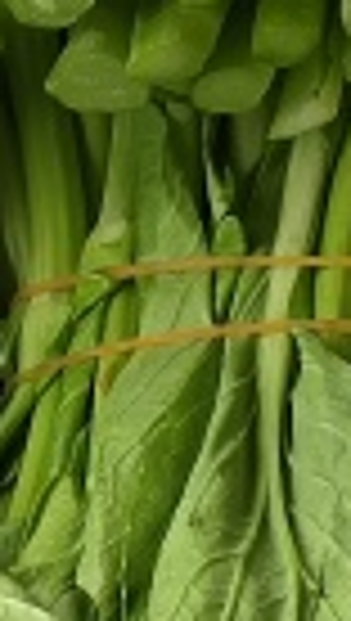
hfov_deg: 7.1
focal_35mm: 170
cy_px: 580
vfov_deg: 12.5
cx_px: -104
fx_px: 2803
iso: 50
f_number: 1.8
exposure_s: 1/194
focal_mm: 3.61
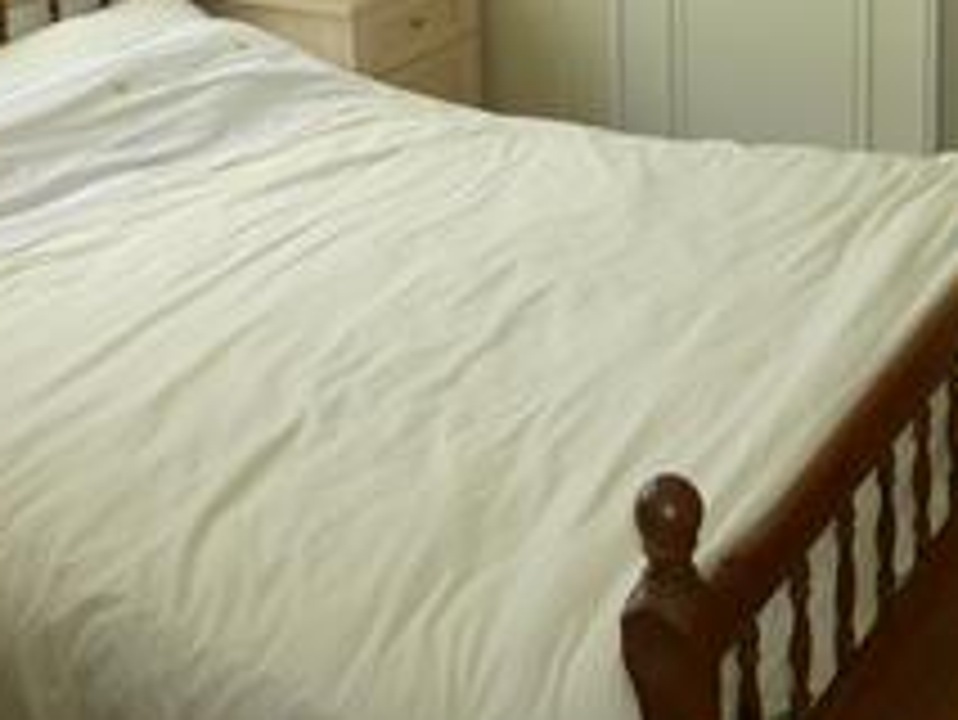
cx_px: 852
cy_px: -122
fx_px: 1661
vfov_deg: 22.7
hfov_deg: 30.8
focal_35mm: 60
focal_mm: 4.3
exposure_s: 1/60
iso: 125
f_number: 3.3
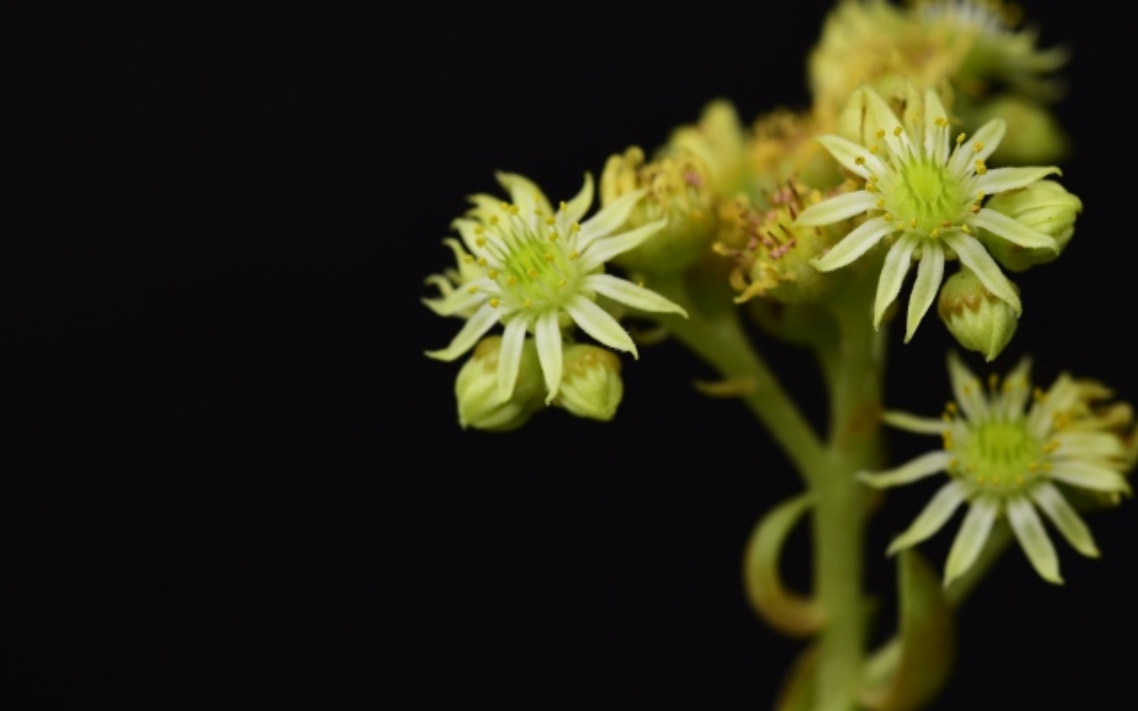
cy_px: 262
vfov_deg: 9.8
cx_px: 677
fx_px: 4155
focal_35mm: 134
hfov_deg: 15.6
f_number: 13
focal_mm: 105
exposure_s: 1/320
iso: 400
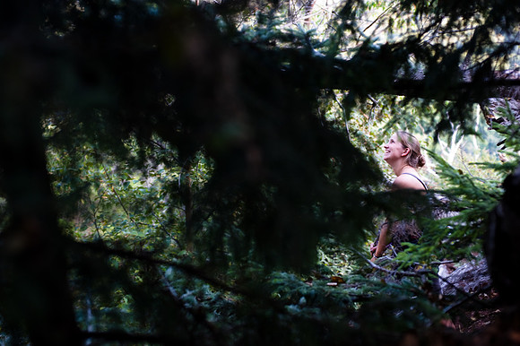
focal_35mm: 50
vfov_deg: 27.0
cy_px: 173
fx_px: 722
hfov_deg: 39.6
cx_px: 260
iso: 500
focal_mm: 50
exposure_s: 1/100
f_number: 3.2
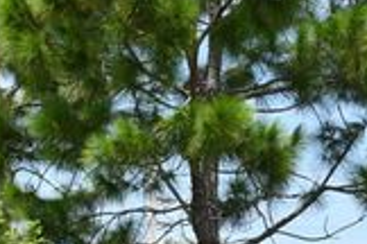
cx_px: 517
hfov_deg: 9.7
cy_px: 422
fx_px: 2100
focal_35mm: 206
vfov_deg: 6.5
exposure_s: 1/250
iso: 125
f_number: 8
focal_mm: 26
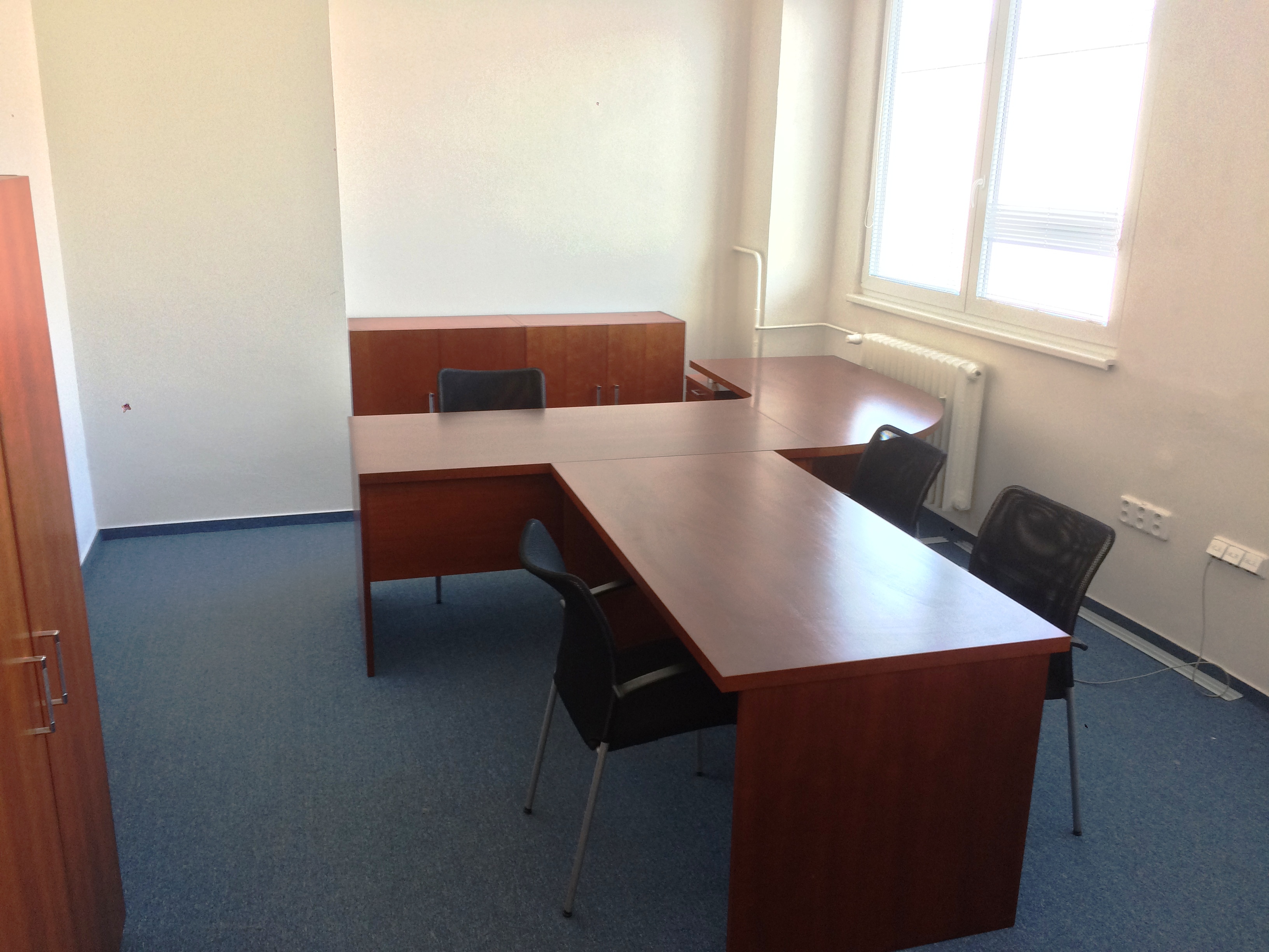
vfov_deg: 48.2
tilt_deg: -17.8
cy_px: 476
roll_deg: +1.3
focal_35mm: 29
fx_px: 1063
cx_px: 634
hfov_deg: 61.7
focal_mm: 4.15
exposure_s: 1/33
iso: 64
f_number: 2.2
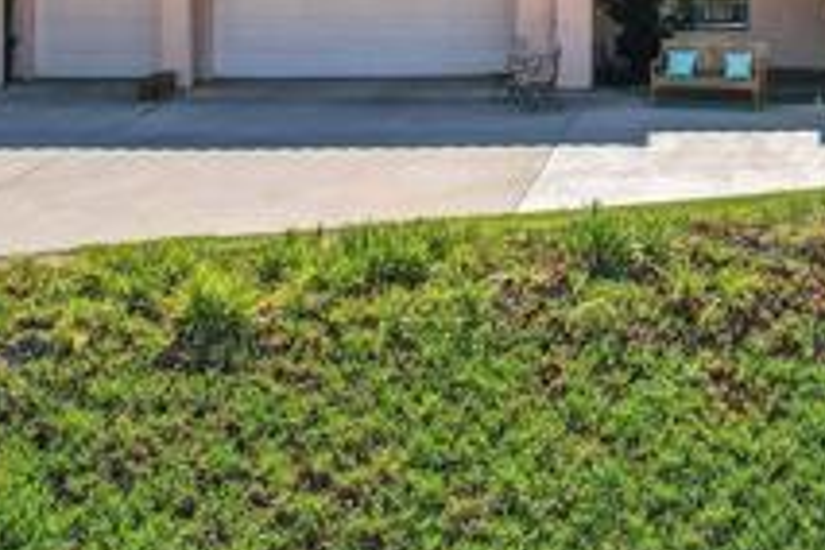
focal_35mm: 66
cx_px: 813
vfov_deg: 18.6
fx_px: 1512
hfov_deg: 28.7
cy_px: -238
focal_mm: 8.4
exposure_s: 1/1500
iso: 100
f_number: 2.8
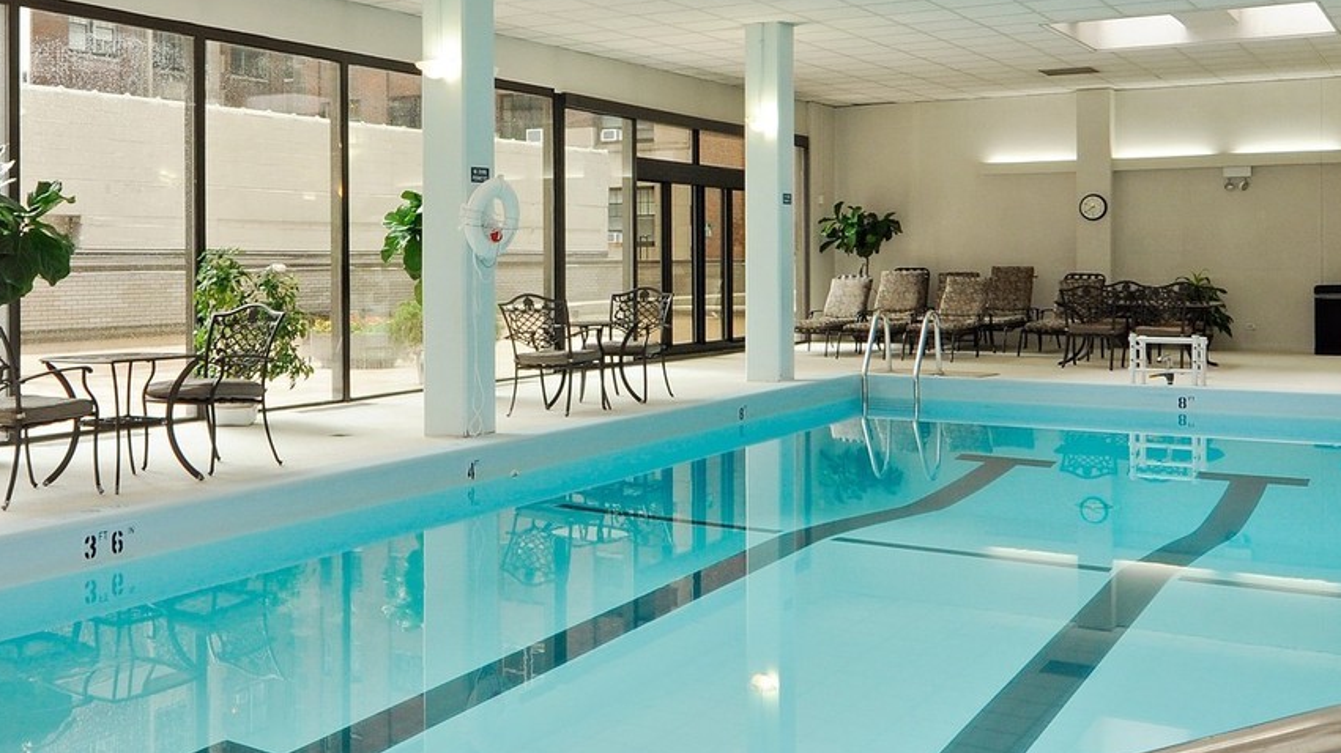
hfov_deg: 51.2
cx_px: 517
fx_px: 1386
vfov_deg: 30.2
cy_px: 273
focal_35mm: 39
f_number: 9
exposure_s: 1/4
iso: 200
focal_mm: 13
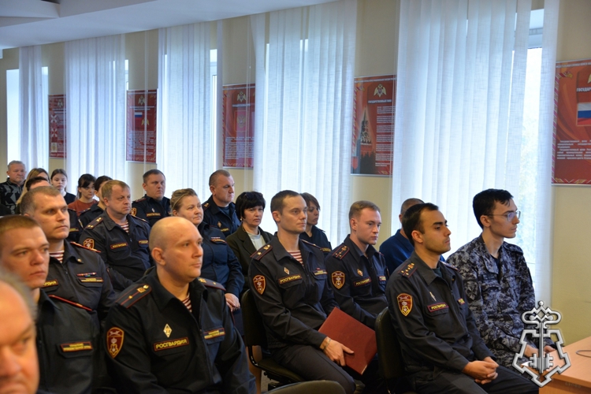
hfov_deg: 44.5
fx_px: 722
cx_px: 296
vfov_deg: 30.5
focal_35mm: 44
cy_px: 197
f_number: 4
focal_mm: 44
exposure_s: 1/30
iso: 1000
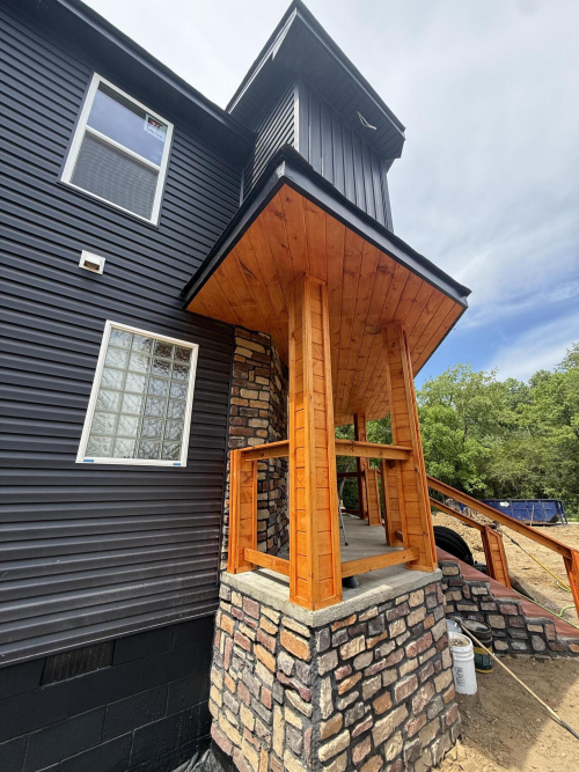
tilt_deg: +21.1
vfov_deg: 102.1
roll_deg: -0.8
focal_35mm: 14
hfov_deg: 85.7
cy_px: 386
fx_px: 312
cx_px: 290
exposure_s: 1/482
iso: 50
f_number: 2.2
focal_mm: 2.22
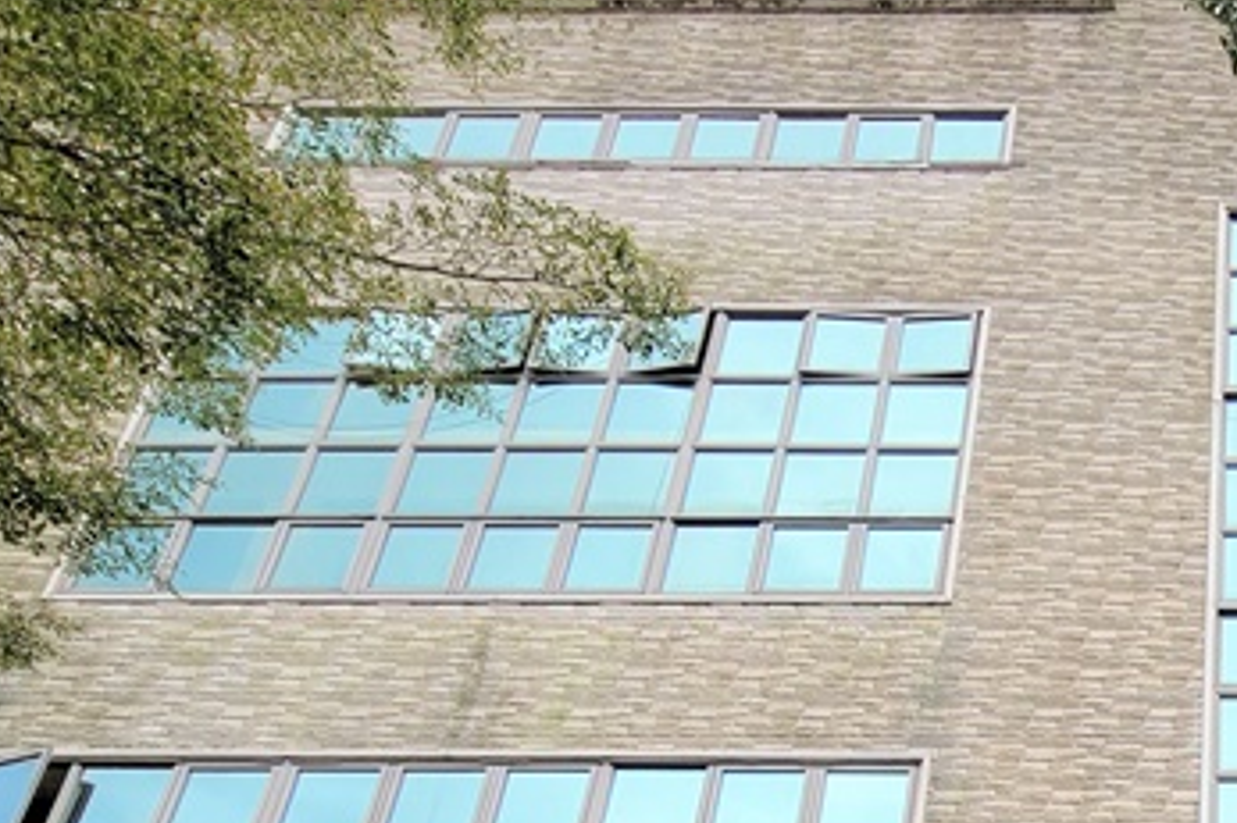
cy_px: 1115
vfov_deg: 27.5
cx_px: 1298
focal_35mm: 39
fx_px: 1339
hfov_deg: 41.5
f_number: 2.2
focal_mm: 2.2
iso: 50
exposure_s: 1/119
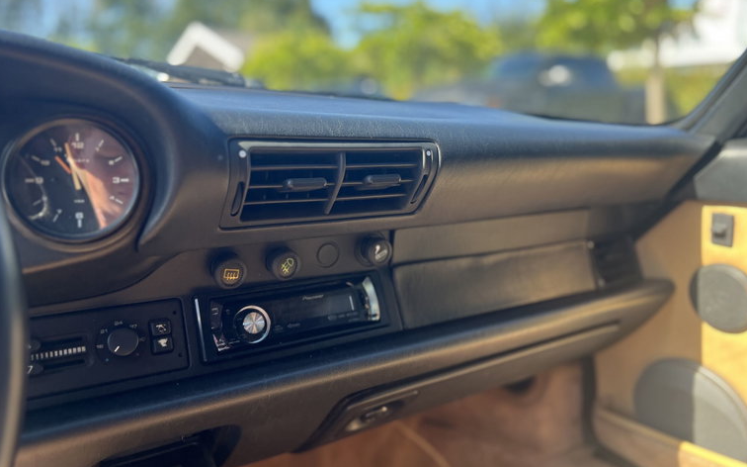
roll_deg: -0.2
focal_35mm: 28
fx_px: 570
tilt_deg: -7.6
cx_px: 370
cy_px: 208
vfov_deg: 44.4
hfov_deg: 66.5
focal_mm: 5.7
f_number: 1.5
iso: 50
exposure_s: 1/307
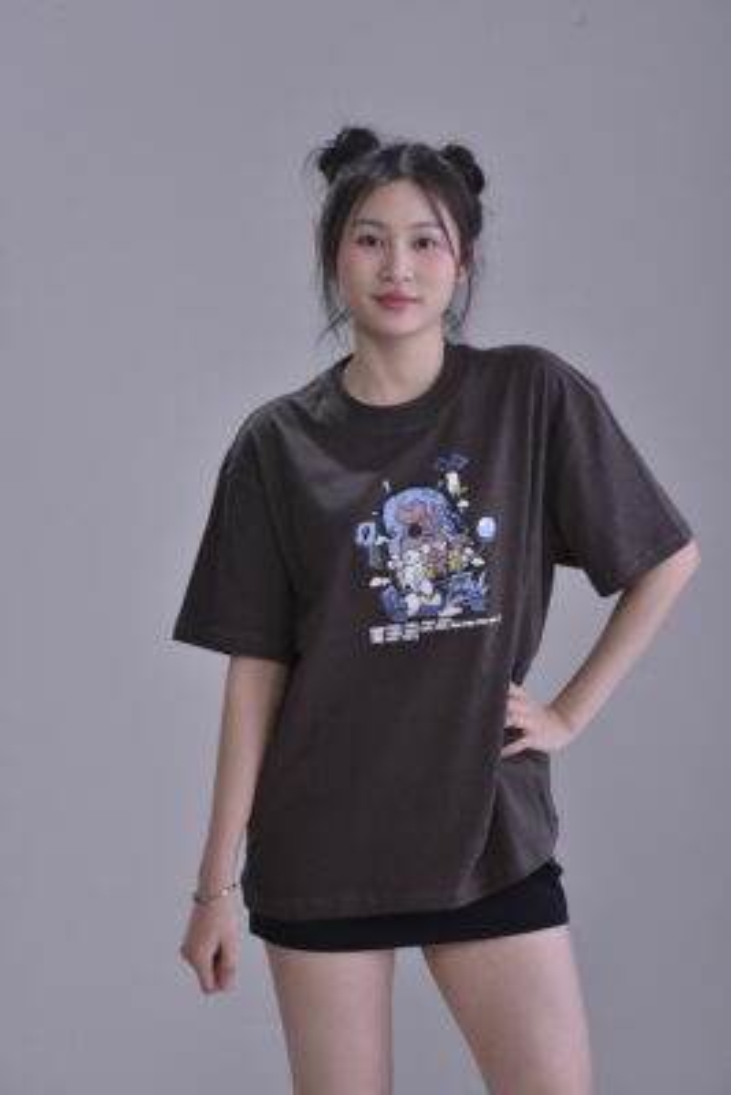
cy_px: 548
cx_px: 366
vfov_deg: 16.4
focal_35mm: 125
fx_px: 3804
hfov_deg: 11.0
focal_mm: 125
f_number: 9
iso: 400
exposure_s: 1/200
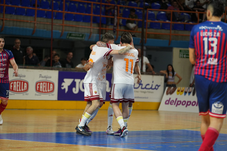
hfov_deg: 14.1
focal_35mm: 146
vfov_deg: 9.4
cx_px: 114
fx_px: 921
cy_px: 76
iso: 2500
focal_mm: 146
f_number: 2.8
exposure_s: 1/1000
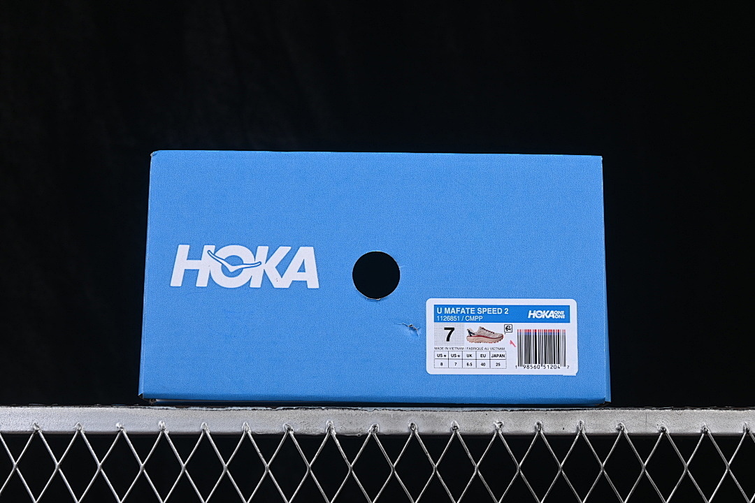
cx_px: 378
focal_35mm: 75
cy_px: 252
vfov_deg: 18.2
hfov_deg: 27.0
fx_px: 1573
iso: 160
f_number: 8
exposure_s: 1/80
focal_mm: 50
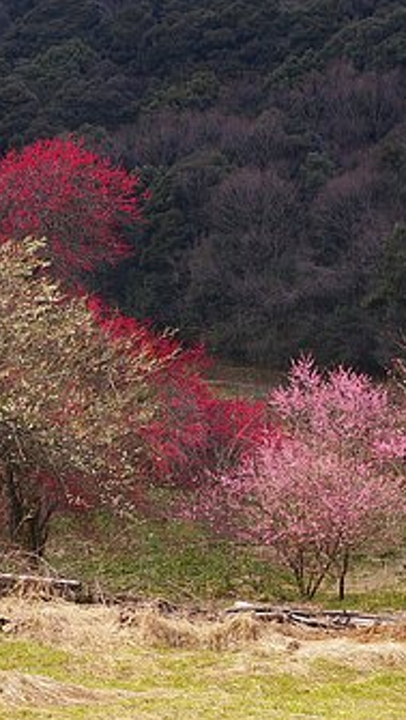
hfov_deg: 11.3
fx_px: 2058
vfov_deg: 19.8
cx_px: 187
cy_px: 361
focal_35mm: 108
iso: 200
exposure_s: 1/125
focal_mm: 45
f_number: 6.7
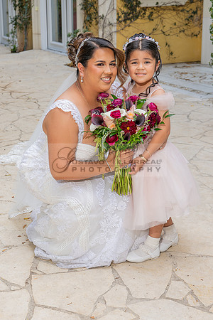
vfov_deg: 29.9
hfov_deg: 20.1
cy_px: 160
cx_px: 66
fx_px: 599
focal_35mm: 68
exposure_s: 1/200
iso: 200
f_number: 5
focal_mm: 45
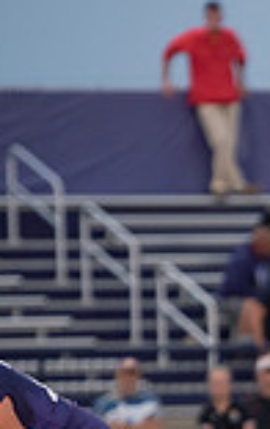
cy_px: 356
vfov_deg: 3.0
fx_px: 8199
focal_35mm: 699
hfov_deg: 1.9
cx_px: 669
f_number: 2.8
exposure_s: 1/800
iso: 2500
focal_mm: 185
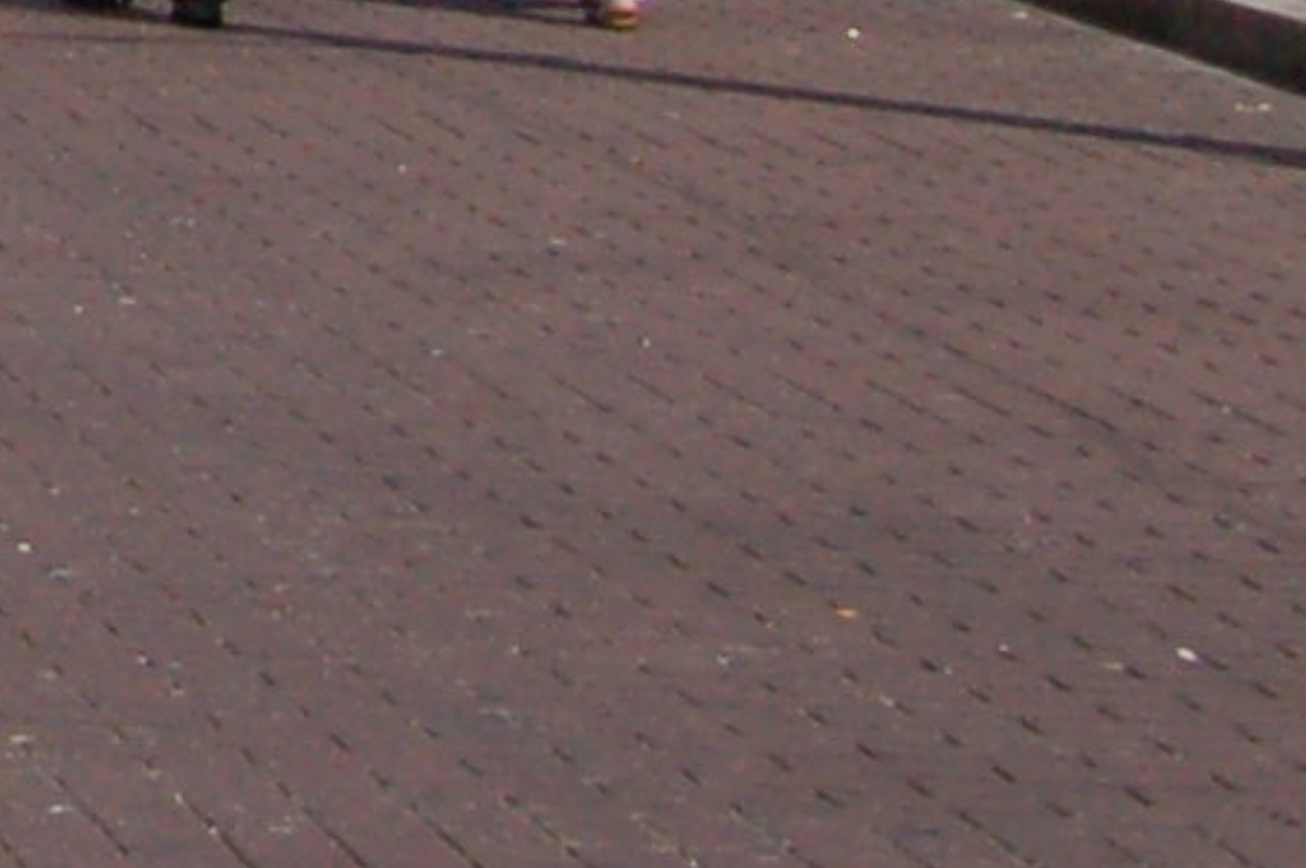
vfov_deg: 5.0
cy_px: -1779
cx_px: -2800
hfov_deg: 7.0
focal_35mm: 260
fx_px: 9425
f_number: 14
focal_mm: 26
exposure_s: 1/800
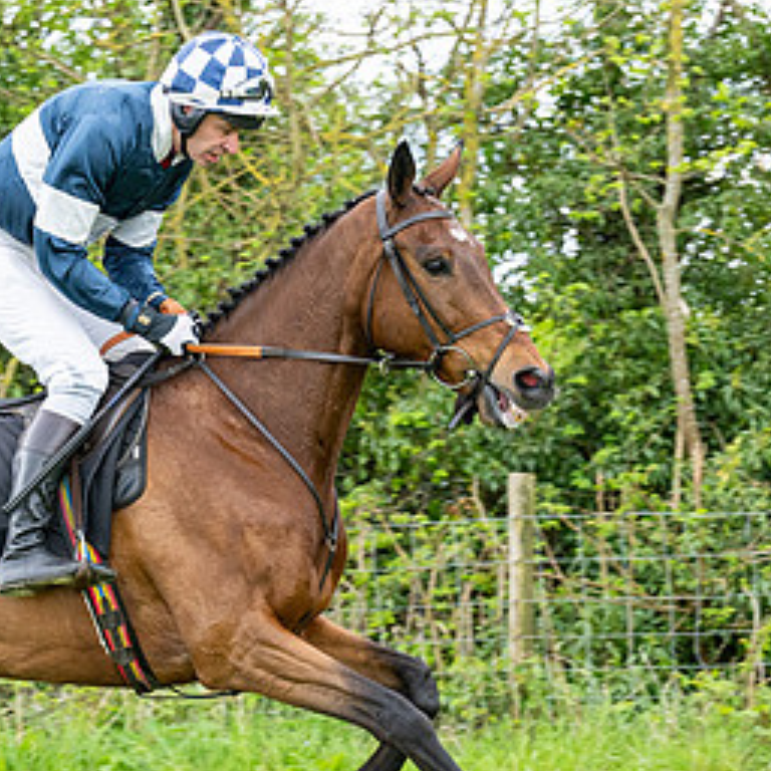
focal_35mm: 208
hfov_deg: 8.3
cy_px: 528
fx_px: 5241
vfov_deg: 8.4
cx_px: -213
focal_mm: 70
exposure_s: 1/640
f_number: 5
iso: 400
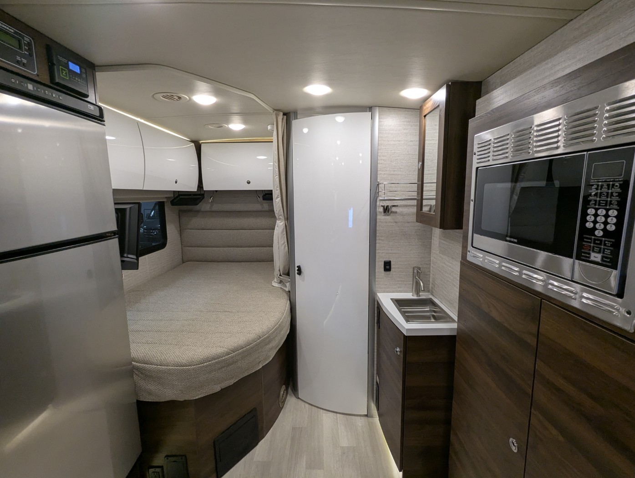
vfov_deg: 78.2
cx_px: 318
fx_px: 294
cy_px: 239
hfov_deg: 94.4
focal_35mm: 16
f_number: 2.2
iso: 167
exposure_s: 1/122
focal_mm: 2.35
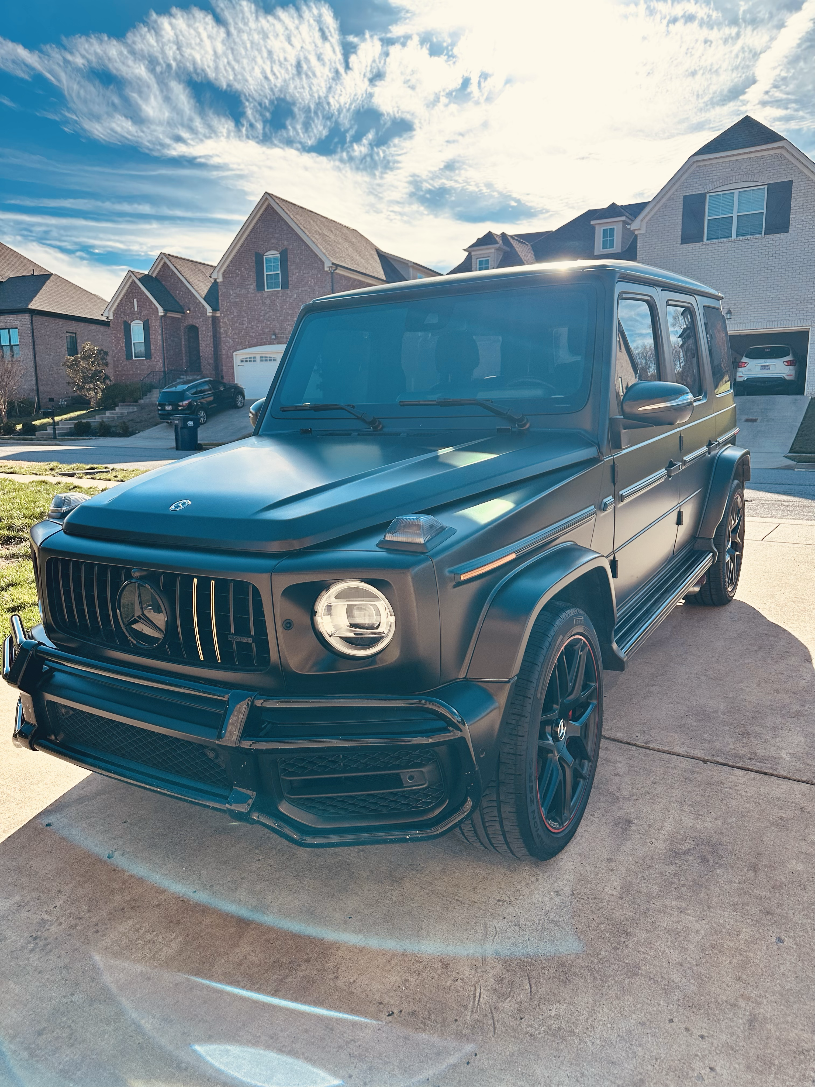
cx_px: 408
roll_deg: -1.0
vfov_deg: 71.6
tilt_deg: -9.5
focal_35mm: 24
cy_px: 544
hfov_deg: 56.8
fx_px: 753
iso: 80
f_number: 1.78
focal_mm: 6.86
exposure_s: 1/2469
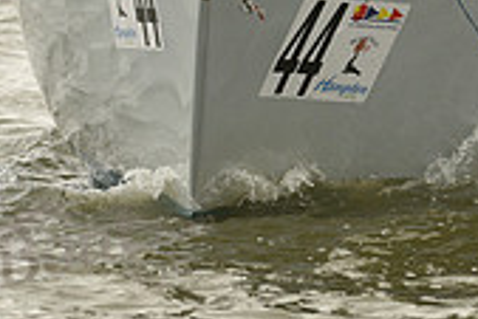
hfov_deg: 2.7
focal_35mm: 754
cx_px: 365
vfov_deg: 1.8
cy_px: -210
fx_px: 10020
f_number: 7.1
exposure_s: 1/800
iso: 400
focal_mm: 220
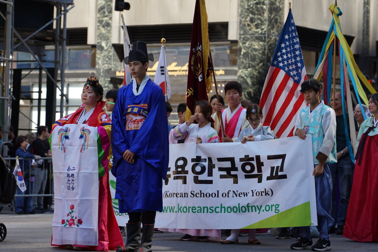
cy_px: 135
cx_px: 183
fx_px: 1375
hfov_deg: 15.7
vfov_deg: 10.5
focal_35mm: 131
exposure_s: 1/200
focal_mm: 106
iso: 100
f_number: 4.5
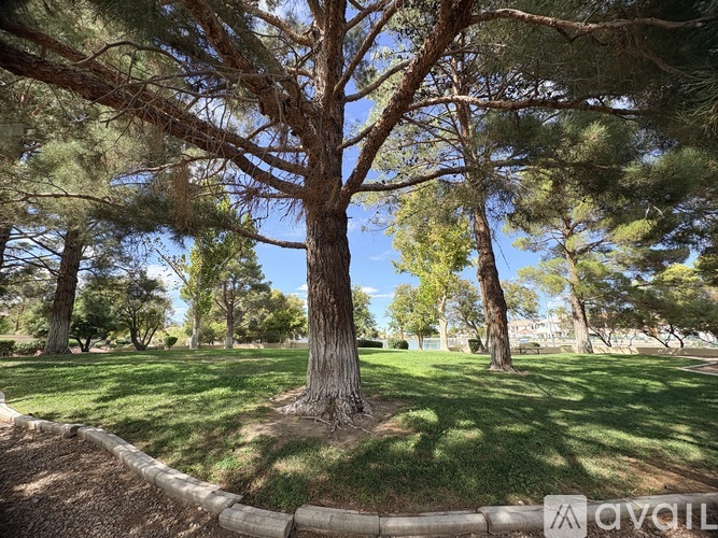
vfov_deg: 85.7
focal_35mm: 14
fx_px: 290
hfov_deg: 102.1
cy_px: 269
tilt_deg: +14.3
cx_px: 359
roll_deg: +2.0
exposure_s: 1/980
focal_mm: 2.22
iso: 40
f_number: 2.2
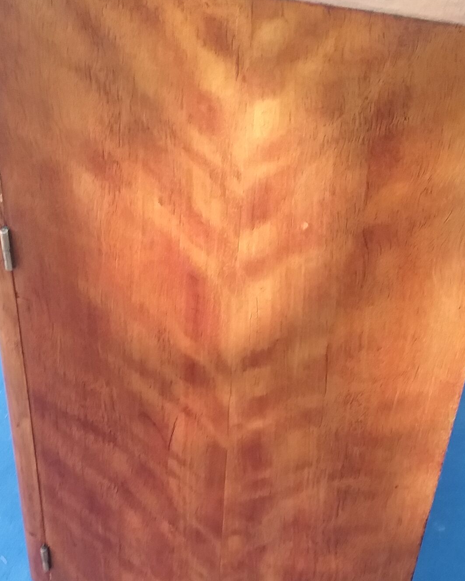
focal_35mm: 59
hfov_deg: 25.8
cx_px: 229
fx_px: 1015
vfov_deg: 31.4
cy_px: 441
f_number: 2.2
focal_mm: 3.3
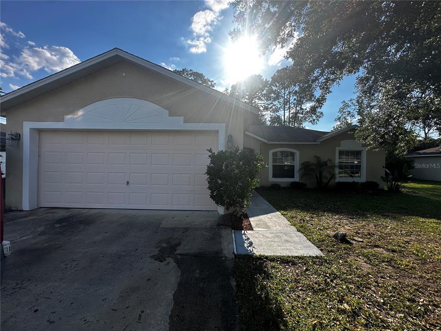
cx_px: 220
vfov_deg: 85.7
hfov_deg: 102.1
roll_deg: -1.2
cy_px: 166
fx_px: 178
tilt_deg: -0.7
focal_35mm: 14
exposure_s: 1/1453
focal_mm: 2.22
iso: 50
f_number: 2.2
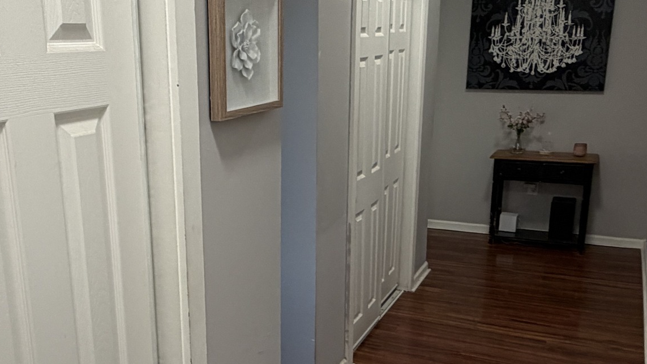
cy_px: 235
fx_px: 703
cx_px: 238
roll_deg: +1.6
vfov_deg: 28.9
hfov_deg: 48.9
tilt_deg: -16.1
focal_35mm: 41
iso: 160
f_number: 2.2
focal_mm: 2.22
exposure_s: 1/60
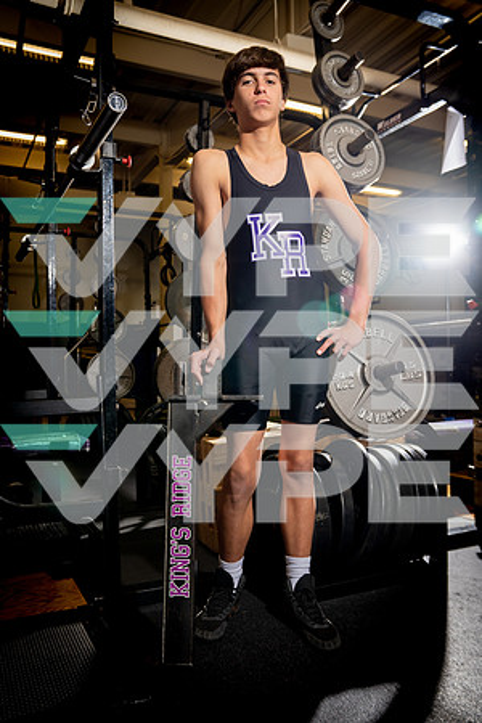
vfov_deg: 61.9
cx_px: 241
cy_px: 362
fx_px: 602
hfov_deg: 43.6
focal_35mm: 30
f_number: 5
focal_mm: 30
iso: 500
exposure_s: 1/250
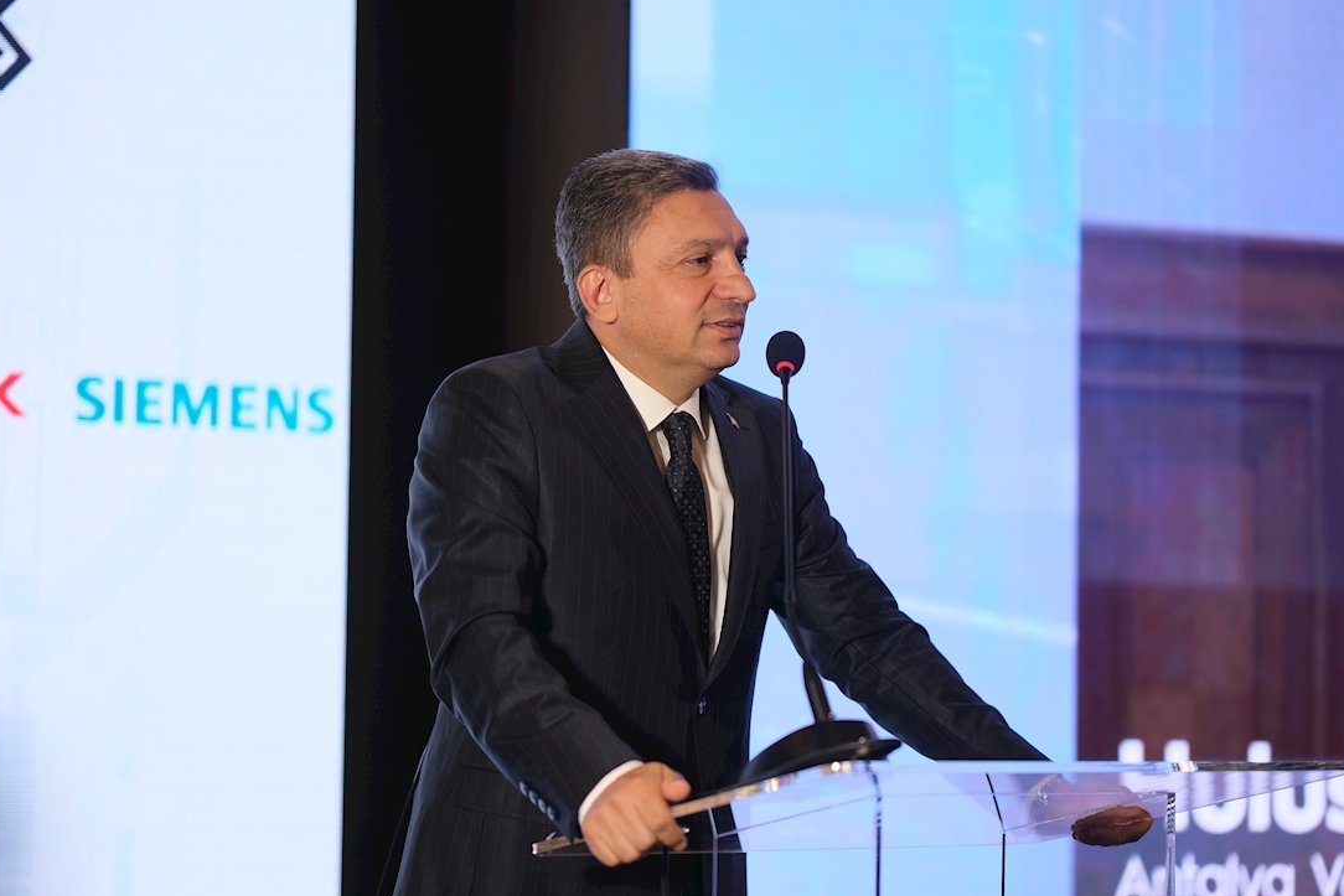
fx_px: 3472
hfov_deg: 21.9
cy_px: 456
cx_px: 710
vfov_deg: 14.7
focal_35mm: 93
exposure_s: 1/125
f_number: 1.2
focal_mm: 56
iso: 320
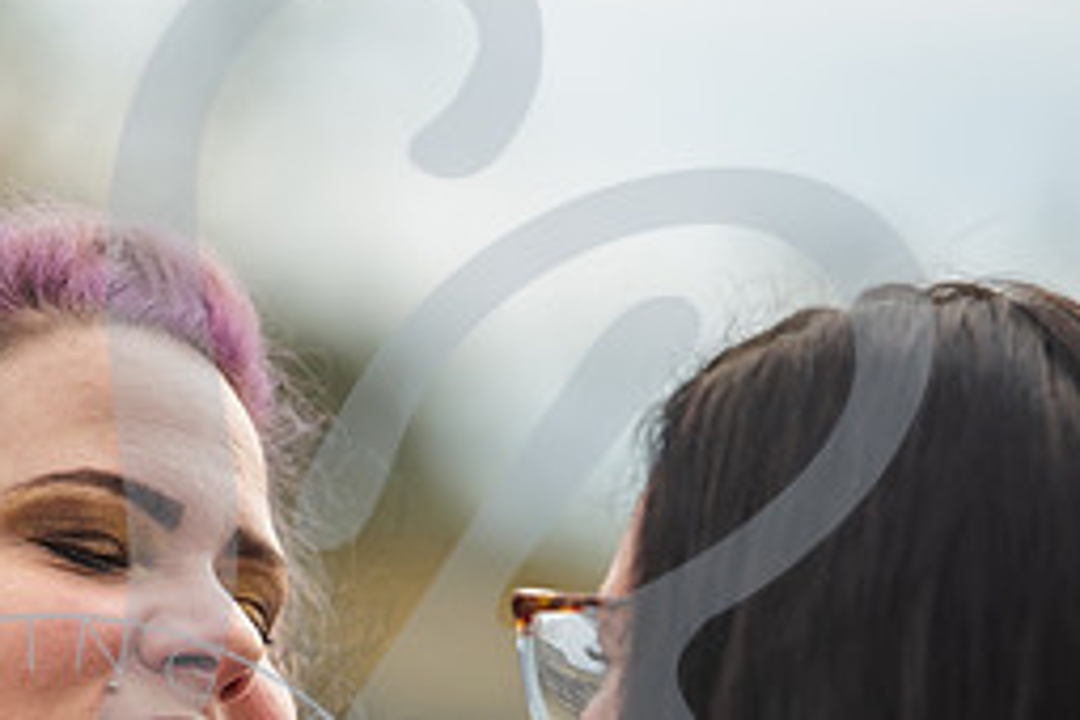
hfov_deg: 5.7
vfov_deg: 3.8
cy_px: 692
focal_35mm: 364
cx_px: 263
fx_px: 10919
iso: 125
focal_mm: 160
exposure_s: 1/1000
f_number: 2.8
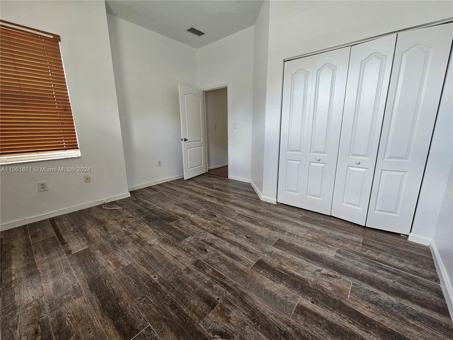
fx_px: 170
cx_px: 226
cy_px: 170
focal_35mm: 13
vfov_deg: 89.9
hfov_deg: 106.2
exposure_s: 1/60
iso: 200
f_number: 2.2
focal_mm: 2.2
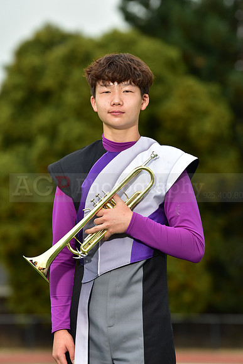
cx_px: 122
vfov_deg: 10.3
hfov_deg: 6.9
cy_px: 182
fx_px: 2024
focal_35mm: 200
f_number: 5
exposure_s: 1/250
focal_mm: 200
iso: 500
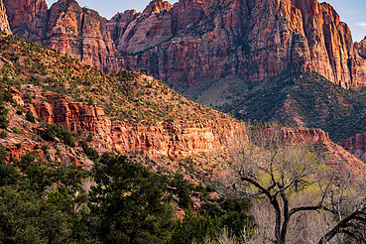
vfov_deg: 12.4
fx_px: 1118
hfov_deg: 18.6
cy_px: 66
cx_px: 165
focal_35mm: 110
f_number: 8
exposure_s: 1/60
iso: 64
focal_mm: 70
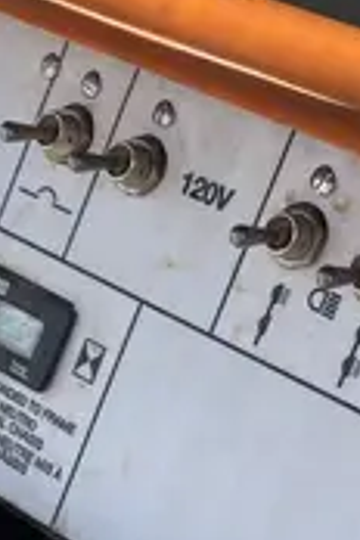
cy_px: 371
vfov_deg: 17.9
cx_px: 251
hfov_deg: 12.0
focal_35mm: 114
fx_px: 1710
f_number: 1.6
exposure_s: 1/849
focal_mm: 4.2
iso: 32
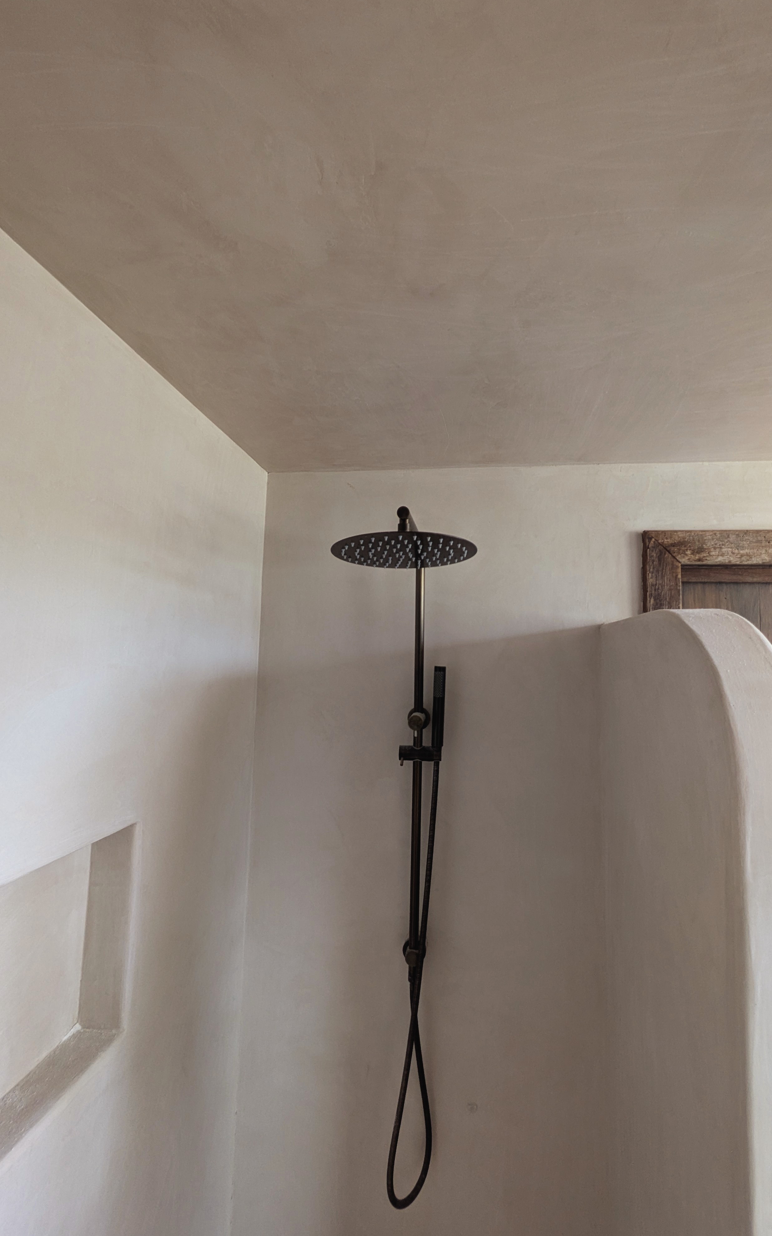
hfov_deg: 74.7
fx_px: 505
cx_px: 413
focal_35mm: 15
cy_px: 616
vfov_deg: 101.5
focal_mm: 1.83
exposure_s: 1/25
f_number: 2.2
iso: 59
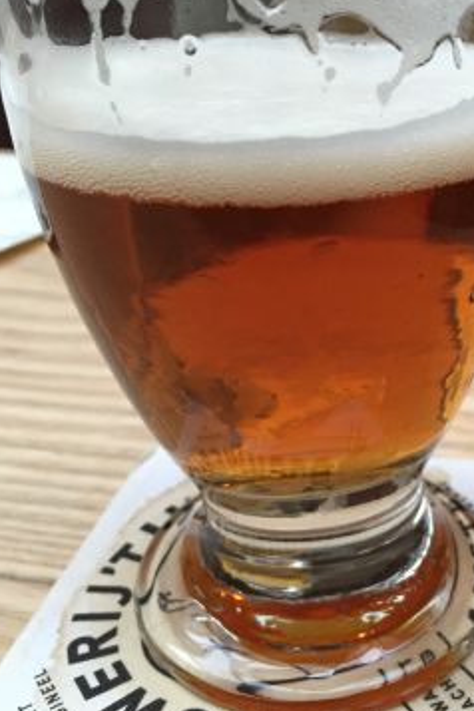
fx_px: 889
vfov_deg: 43.4
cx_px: 366
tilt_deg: -23.5
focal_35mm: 45
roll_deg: +1.1
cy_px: 282
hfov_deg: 29.3
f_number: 2.2
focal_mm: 4.15
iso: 125
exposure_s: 1/30
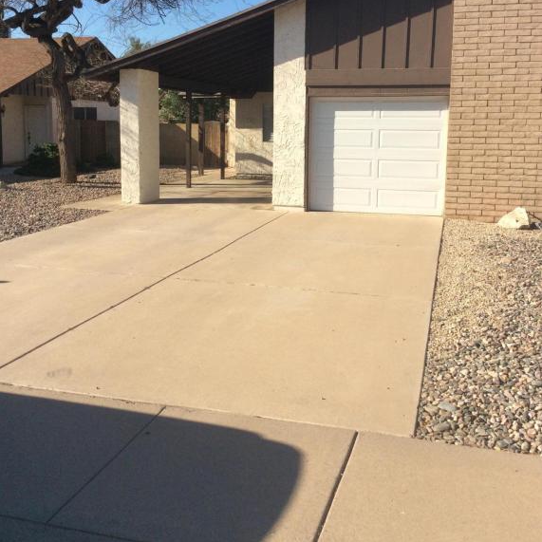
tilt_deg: -6.9
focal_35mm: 38
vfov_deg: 43.4
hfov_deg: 43.9
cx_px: 271
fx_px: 673
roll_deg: -0.4
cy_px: 195
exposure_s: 1/1590
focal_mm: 3.3
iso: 32
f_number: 2.4
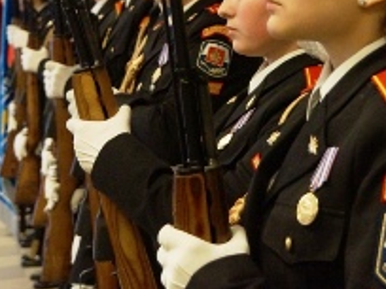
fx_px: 1059
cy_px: 31
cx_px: 238
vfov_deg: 15.4
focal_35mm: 95
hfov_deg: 20.6
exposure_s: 1/60
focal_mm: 30
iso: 2000
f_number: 4.5
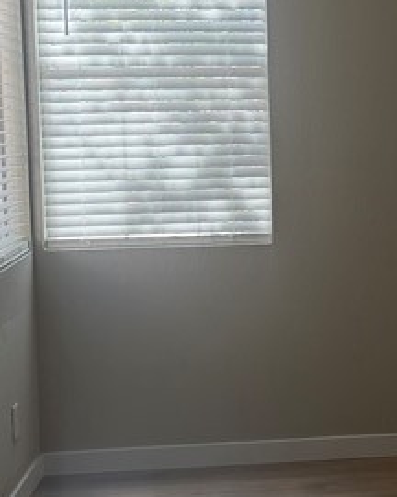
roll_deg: +2.4
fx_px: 1307
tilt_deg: -4.8
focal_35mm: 89
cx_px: 471
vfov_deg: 21.5
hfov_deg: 16.6
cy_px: 197
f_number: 1.78
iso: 100
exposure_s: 1/501
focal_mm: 6.76
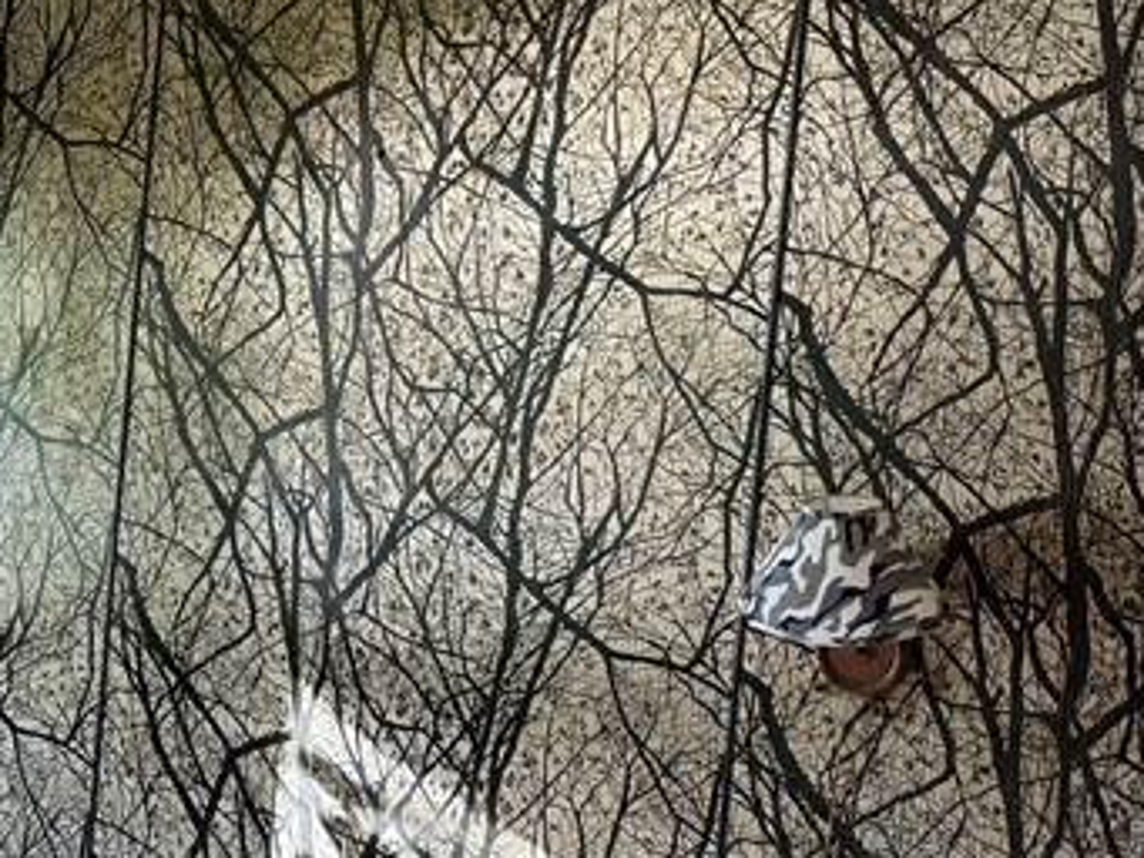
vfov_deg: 20.4
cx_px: -278
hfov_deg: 24.2
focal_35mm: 72
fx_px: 2380
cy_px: 459
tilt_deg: -2.7
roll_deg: -3.8
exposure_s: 1/121
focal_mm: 6.76
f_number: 1.78
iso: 200
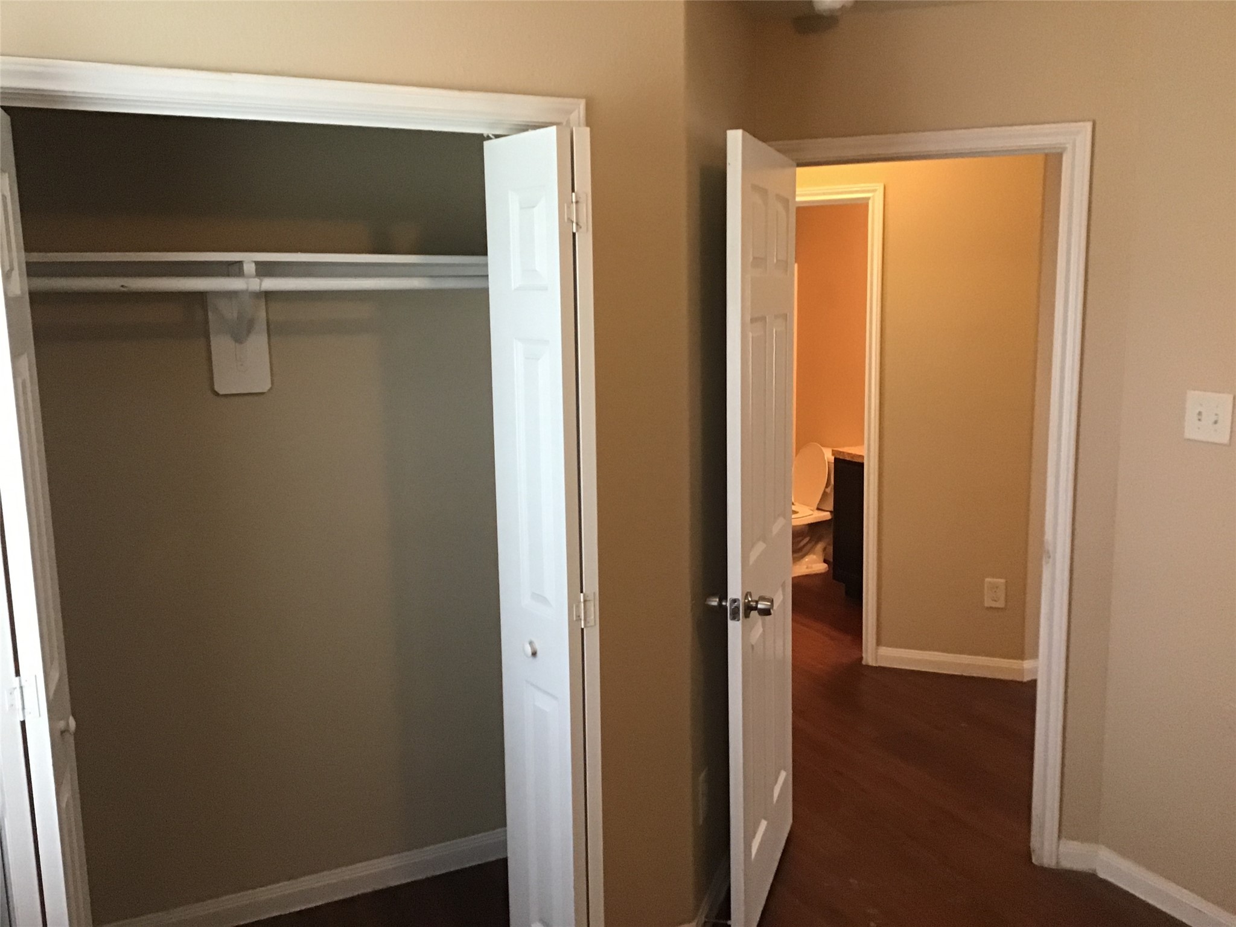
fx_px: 1107
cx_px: 618
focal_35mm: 31
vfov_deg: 45.4
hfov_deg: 58.4
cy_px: 464
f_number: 2.4
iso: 200
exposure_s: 1/24
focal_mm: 3.3
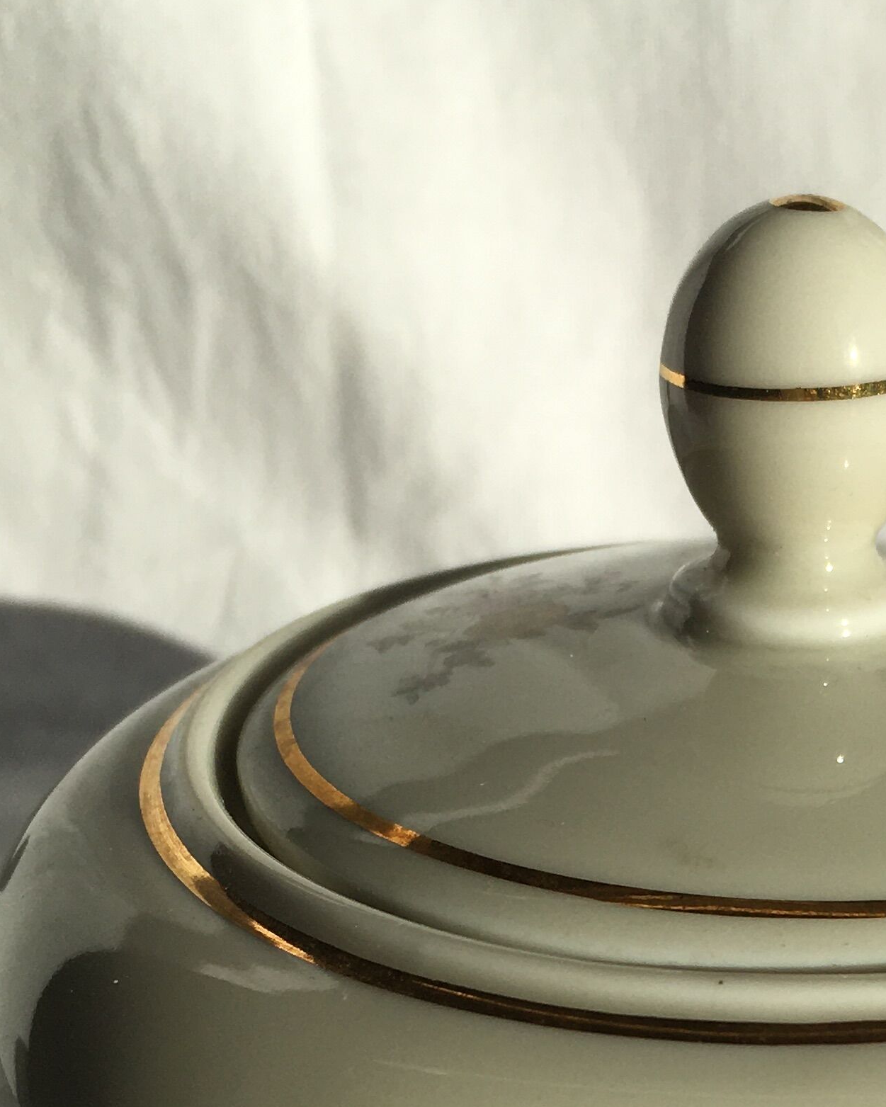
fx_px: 2392
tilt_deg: -32.1
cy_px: 1092
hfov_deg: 20.3
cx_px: 887
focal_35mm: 73
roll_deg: -1.5
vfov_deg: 24.9
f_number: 2.2
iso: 25
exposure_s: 1/2849
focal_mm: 4.15
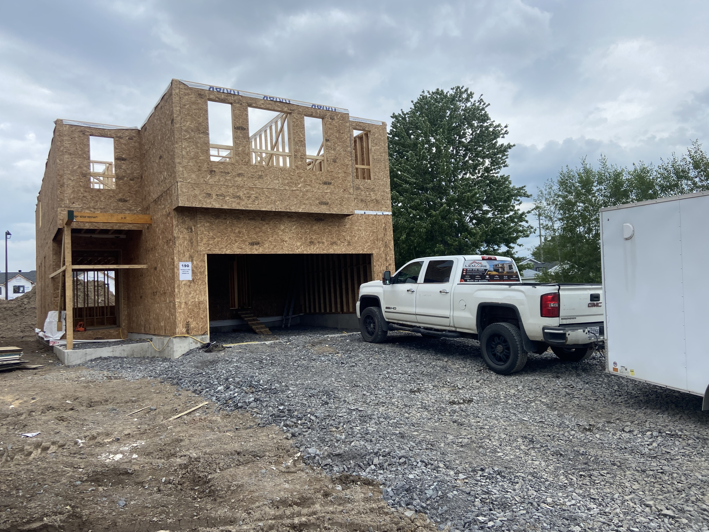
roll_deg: +3.3
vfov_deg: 53.1
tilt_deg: +3.7
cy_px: 266
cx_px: 354
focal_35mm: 26
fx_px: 533
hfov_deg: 67.3
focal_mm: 4.25
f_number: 1.8
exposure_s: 1/2105
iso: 32
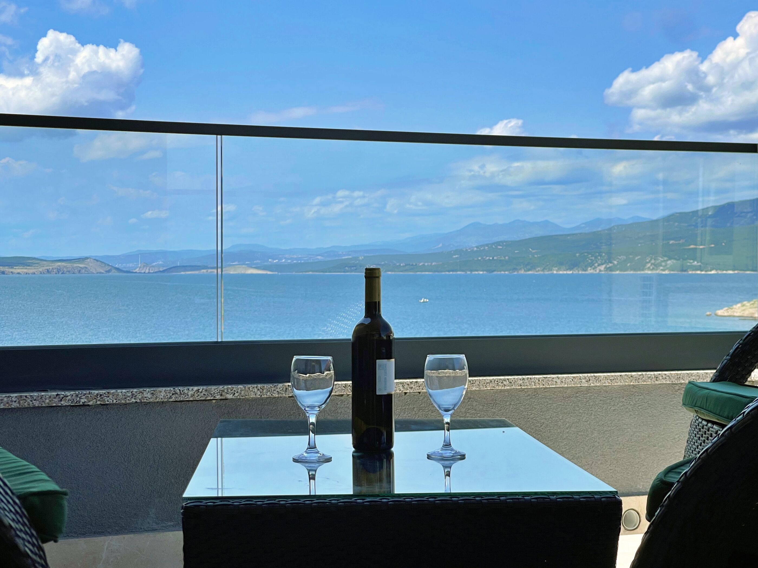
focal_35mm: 64
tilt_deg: -2.6
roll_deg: -0.9
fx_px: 1401
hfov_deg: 30.3
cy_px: 284
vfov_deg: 22.9
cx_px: 379
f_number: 2.2
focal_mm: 7.5
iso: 20
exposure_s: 1/1233
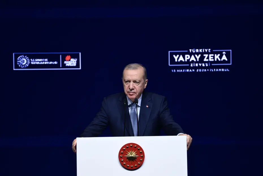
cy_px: 88
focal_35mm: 400
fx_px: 2922
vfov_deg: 3.4
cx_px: 132
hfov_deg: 5.2
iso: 1250
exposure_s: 1/125
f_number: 5.6
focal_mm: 400
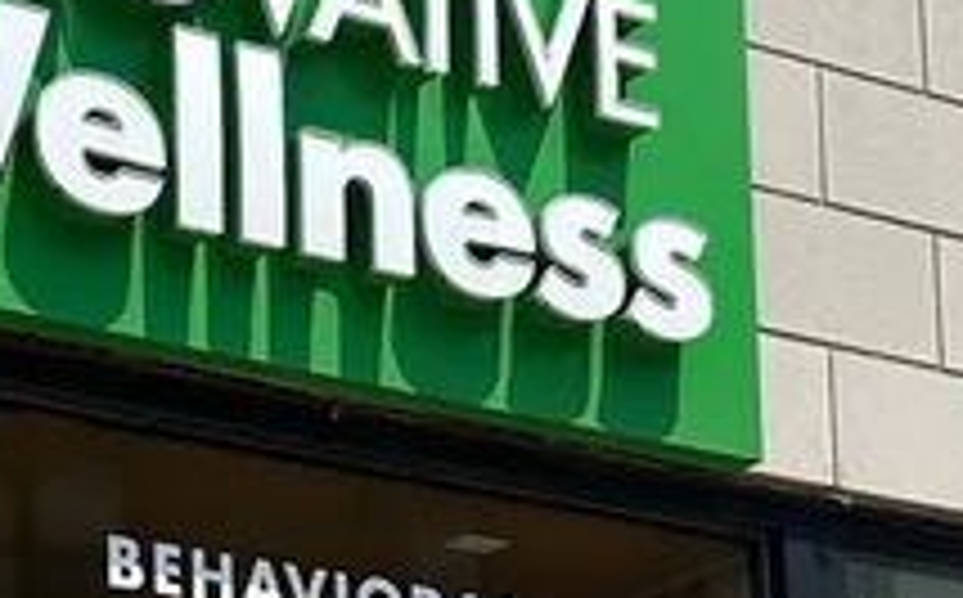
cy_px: 881
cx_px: 230
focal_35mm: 122
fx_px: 3197
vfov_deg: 10.4
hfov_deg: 17.0
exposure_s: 1/7576
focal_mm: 6.86
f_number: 1.78
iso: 80
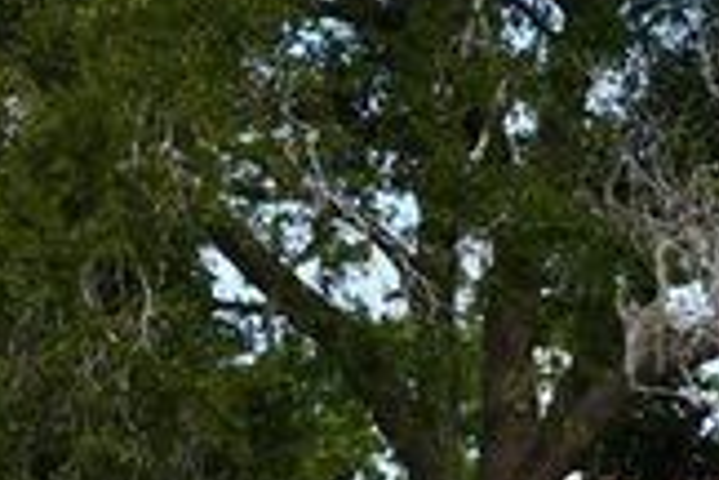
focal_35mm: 174
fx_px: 3475
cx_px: 1034
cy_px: 809
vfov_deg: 7.7
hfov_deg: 11.4
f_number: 8
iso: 180
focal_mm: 22
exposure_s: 1/250
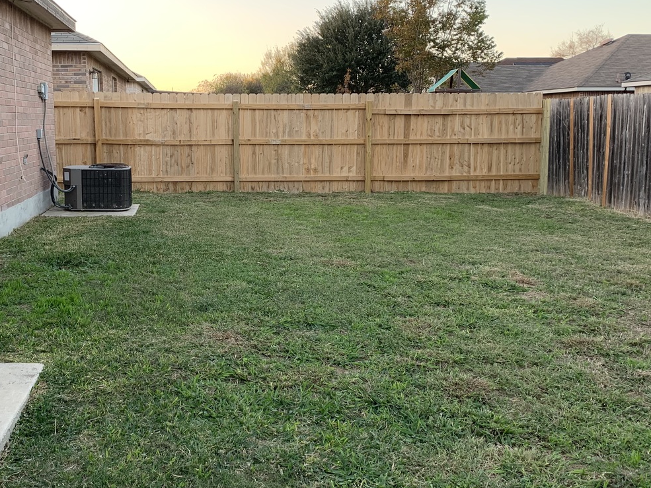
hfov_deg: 48.4
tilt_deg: -7.1
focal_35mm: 38
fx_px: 715
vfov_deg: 37.7
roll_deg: -0.6
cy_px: 228
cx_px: 239
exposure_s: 1/121
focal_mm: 4.25
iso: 64
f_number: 1.8
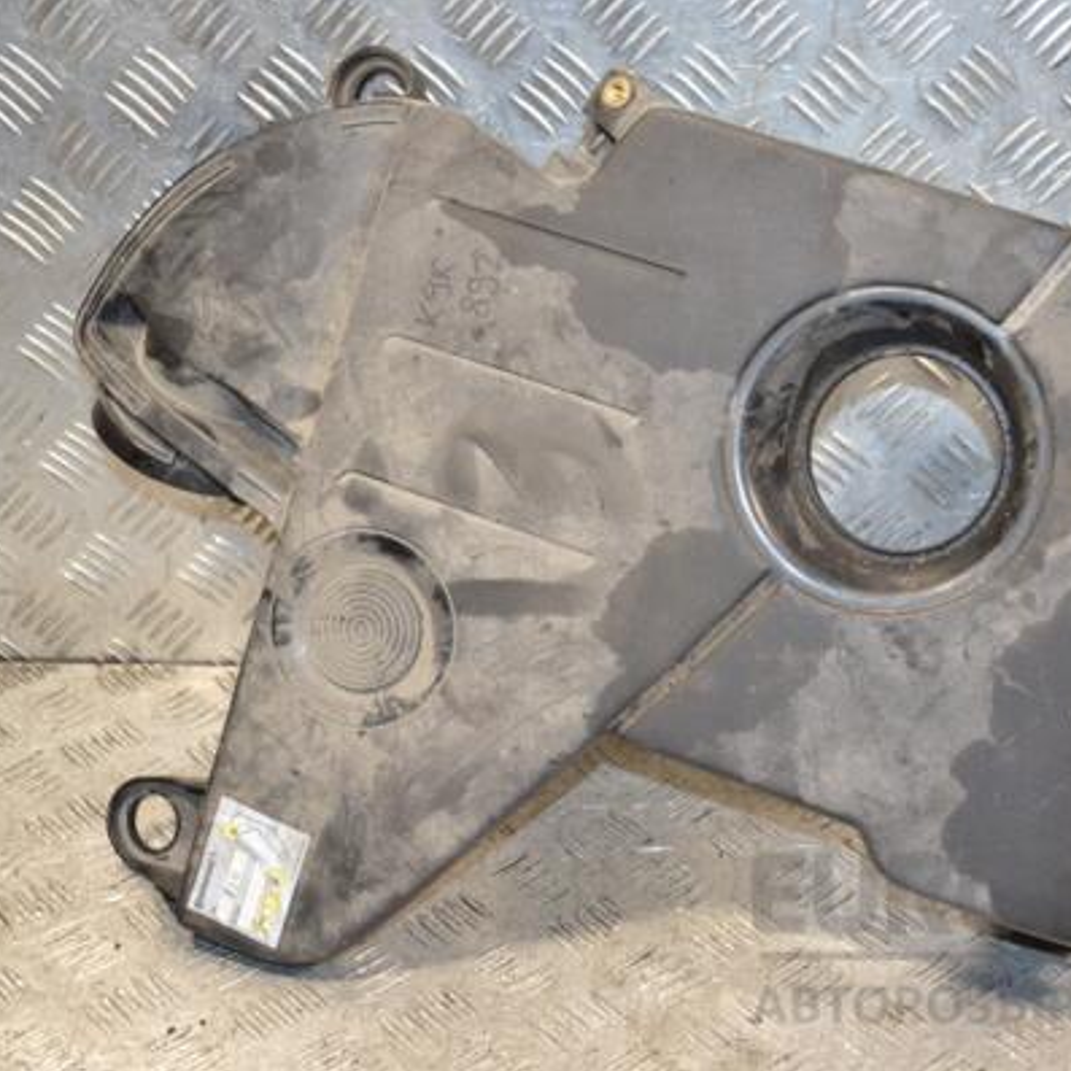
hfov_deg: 12.9
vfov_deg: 12.9
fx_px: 4726
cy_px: 534
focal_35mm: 135
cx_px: 701
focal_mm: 70
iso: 800
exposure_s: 1/160
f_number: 5.3
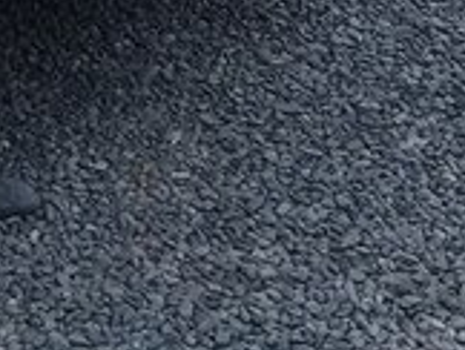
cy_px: -323
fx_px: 1695
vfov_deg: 10.9
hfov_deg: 14.0
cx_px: -353
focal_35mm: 126
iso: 50
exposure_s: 1/1495
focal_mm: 3.3
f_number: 2.2
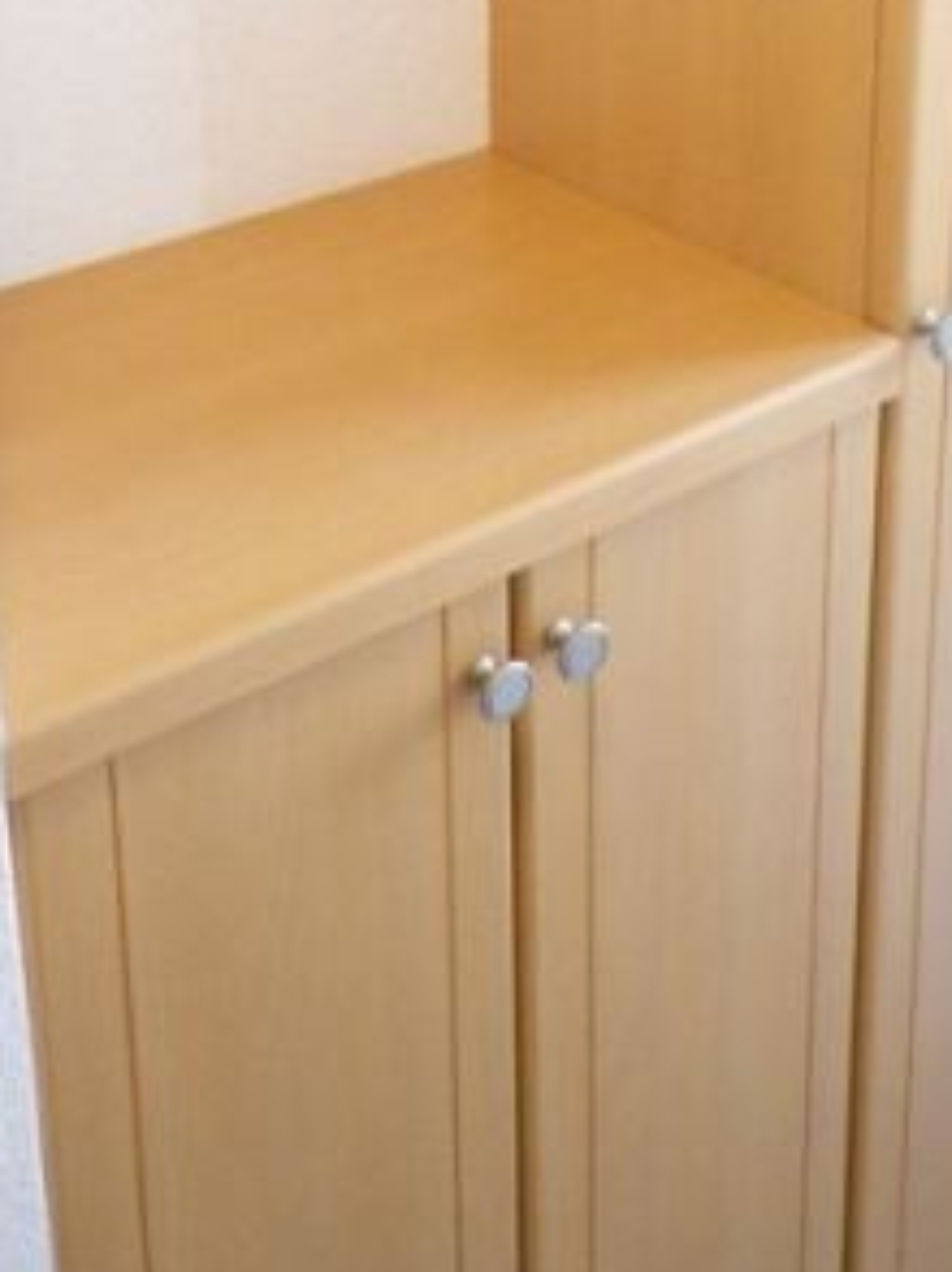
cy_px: 39
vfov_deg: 29.8
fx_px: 2240
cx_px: 684
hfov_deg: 23.8
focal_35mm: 61
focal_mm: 4.9
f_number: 2.6
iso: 400
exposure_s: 1/60
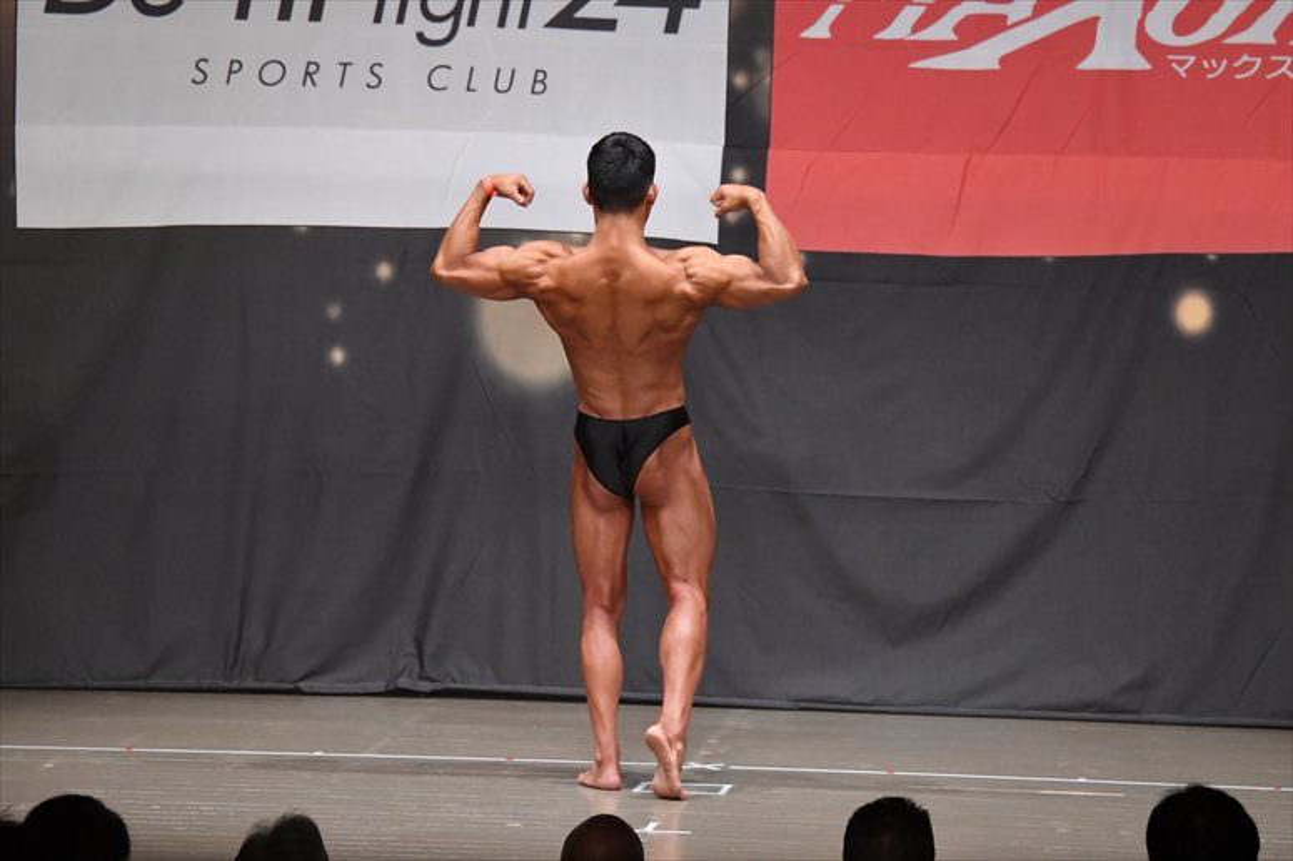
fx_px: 7252
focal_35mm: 202
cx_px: 646
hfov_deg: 10.2
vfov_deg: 6.8
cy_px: 430
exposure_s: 1/400
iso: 6400
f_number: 5.6
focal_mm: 135
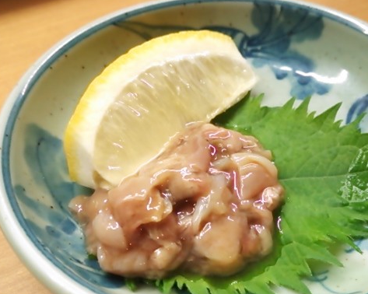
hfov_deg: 48.5
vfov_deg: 40.0
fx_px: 403
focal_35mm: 37
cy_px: 172
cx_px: 237
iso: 250
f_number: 2.5
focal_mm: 4.21
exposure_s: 1/30
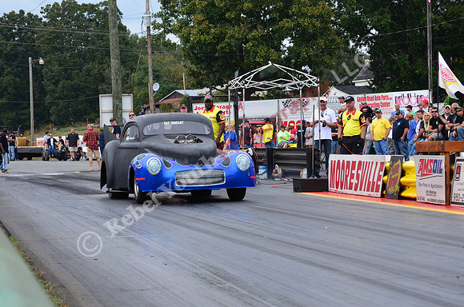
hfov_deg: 16.7
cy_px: 154
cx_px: 232
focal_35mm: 123
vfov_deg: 11.1
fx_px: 1582
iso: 1000
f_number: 8
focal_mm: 82
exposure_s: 1/1000
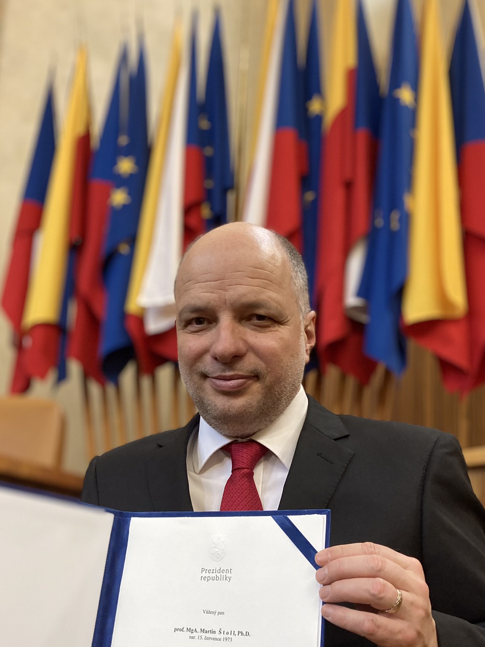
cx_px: 166
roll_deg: -4.5
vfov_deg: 45.5
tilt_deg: +14.3
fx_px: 766
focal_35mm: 41
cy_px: 394
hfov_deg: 34.8
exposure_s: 1/50
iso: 125
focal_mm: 3.99
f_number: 1.8
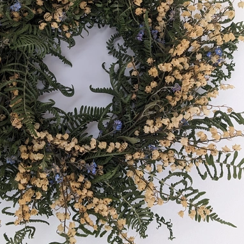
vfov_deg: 30.9
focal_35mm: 55
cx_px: 93
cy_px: 91
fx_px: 439
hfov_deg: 31.0
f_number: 1.73
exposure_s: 1/45.6
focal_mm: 4.38
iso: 86
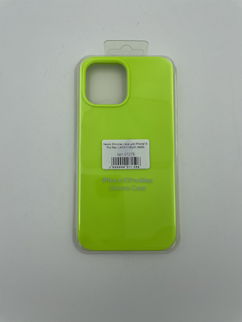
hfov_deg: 53.1
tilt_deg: -87.9
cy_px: 161
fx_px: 242
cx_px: 121
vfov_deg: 67.3
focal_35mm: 26
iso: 32
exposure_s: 1/2681
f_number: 1.6
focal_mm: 4.2
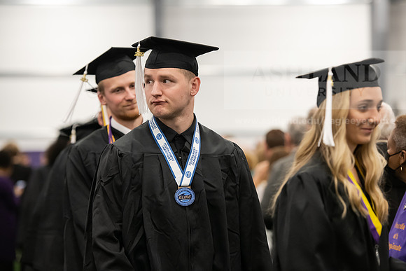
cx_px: 203
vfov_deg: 10.2
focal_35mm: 135
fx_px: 1523
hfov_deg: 15.2
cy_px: 136
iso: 3200
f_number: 3.2
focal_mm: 135
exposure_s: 1/200
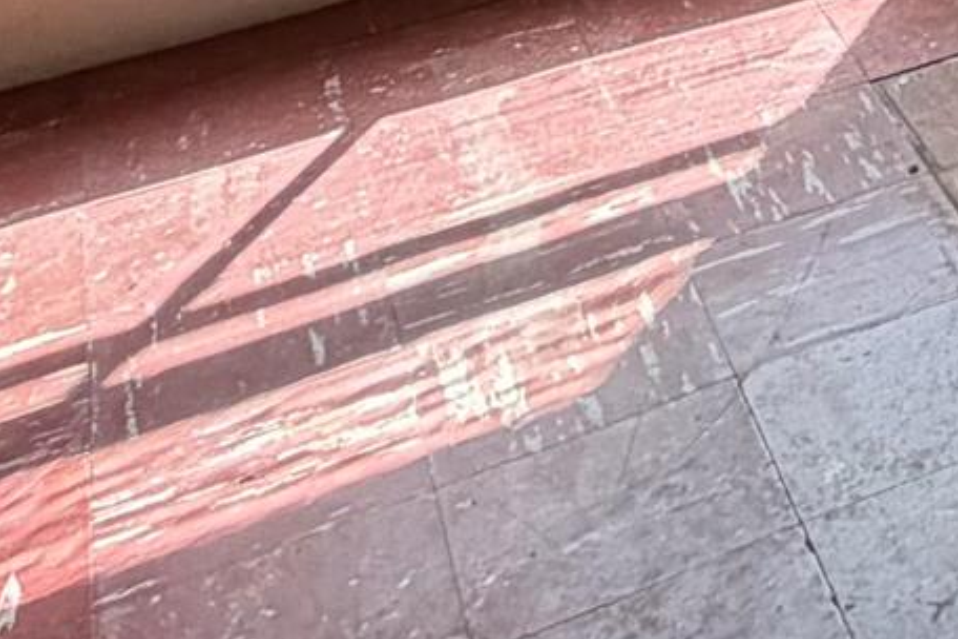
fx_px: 2608
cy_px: -958
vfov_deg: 11.3
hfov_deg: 16.8
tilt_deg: -5.5
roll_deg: +2.5
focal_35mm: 98
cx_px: 1777
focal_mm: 2.22
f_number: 2.2
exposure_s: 1/121
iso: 80
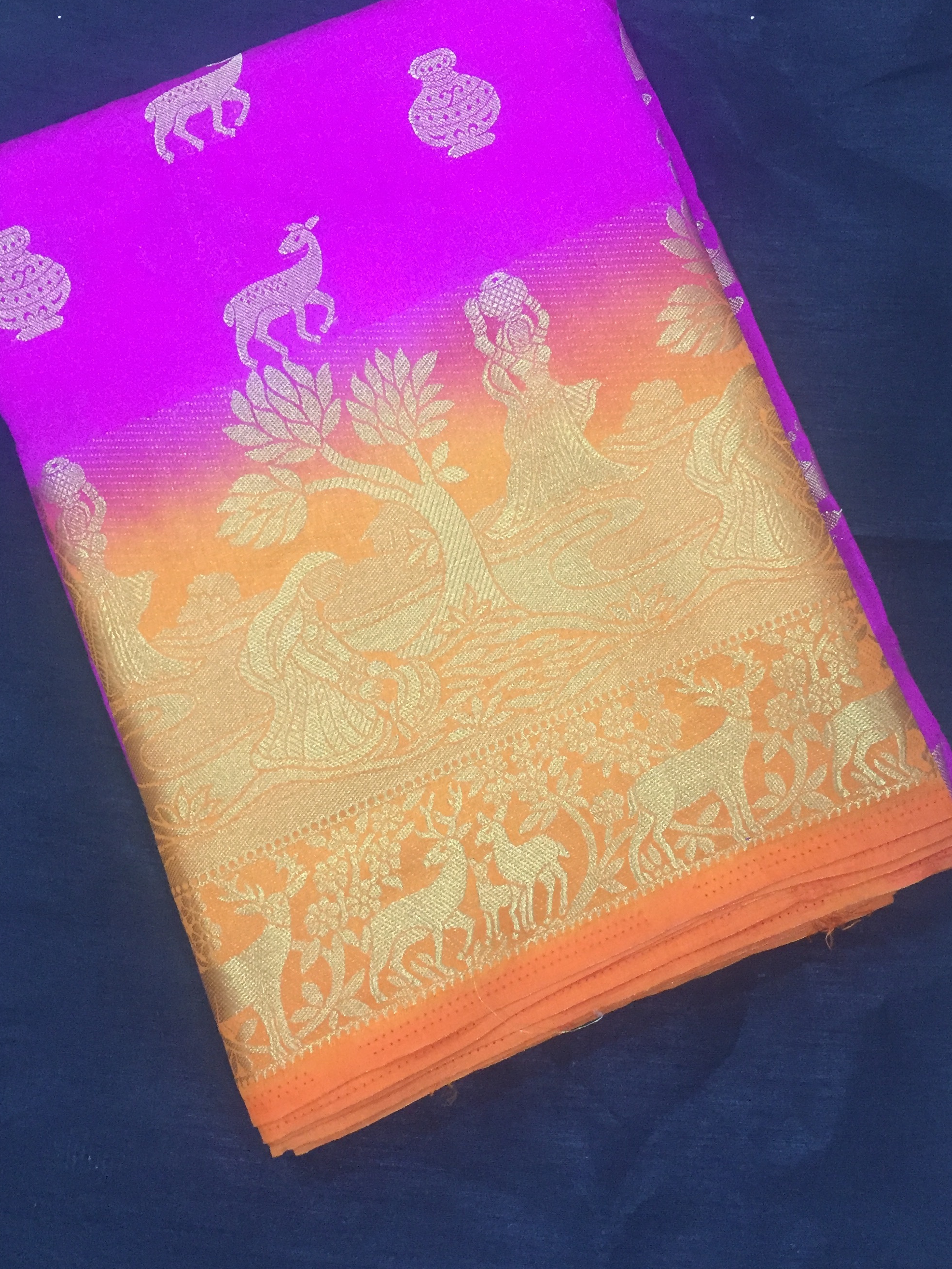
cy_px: 559
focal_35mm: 36
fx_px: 1320
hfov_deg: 39.7
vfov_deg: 51.2
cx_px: 492
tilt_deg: -82.0
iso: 250
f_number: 2.2
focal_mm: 4.15
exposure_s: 1/33
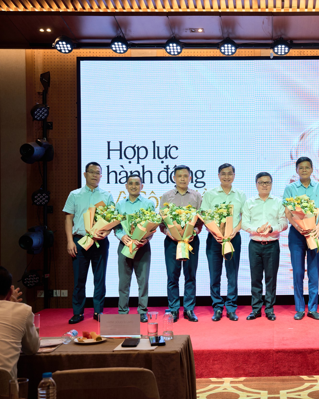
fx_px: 625
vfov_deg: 35.4
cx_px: 278
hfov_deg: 27.7
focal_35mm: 53
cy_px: 200
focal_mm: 37
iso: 640
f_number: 4
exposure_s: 1/125
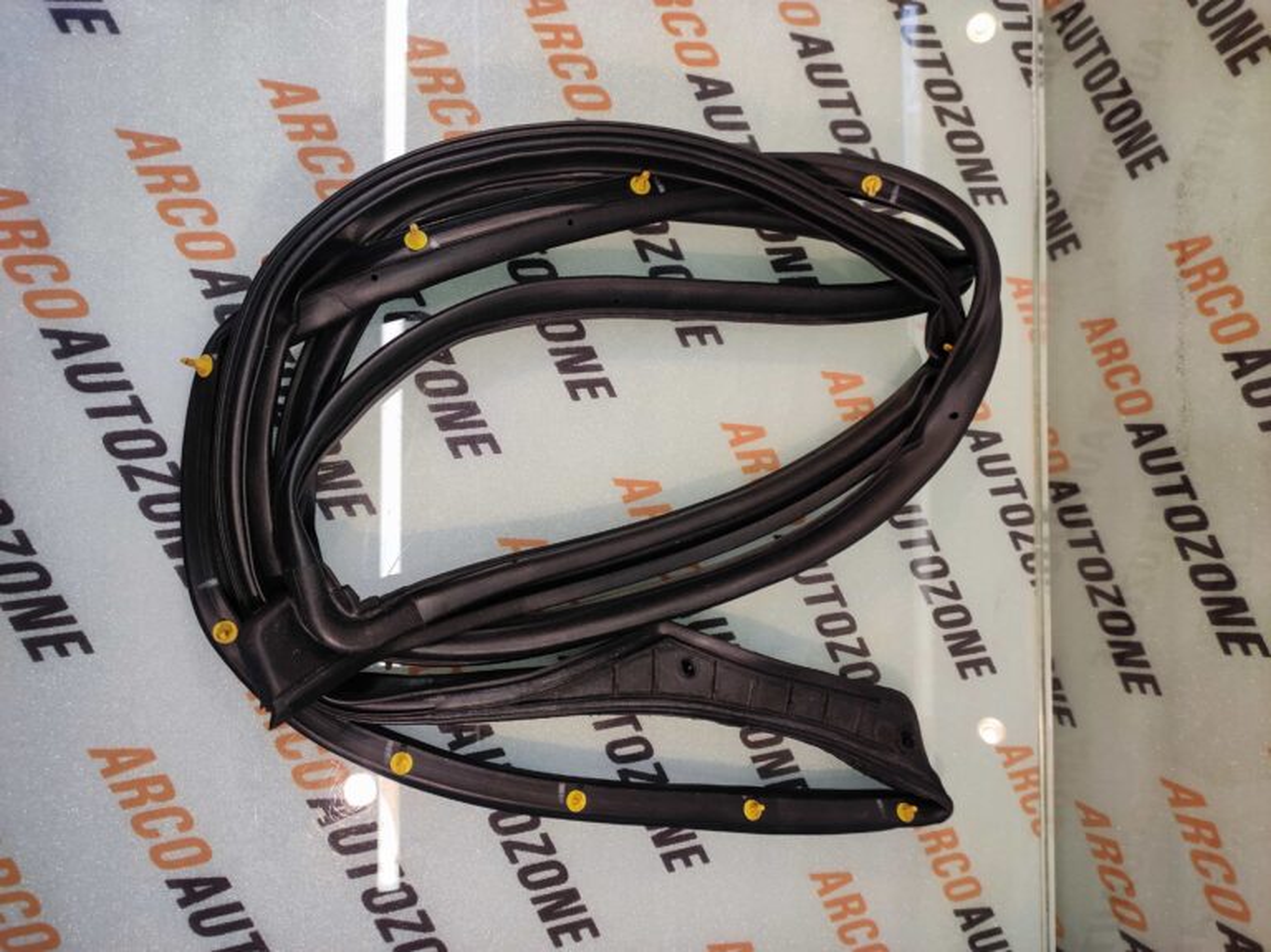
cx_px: 636
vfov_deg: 74.7
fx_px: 624
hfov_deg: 91.1
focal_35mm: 17
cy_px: 476
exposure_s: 1/50
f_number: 1.79
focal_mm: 4.74
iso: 212
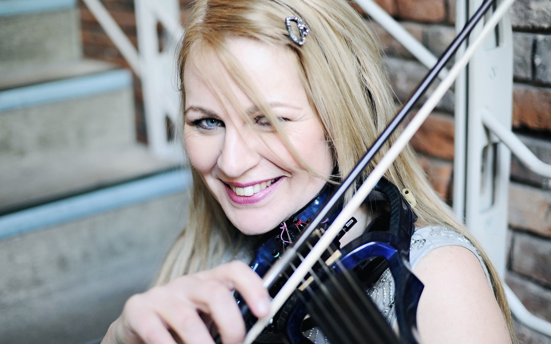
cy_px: 180
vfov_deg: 28.0
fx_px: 691
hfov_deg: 43.5
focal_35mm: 46
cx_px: 275
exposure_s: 1/125
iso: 320
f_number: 1.4
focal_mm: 30
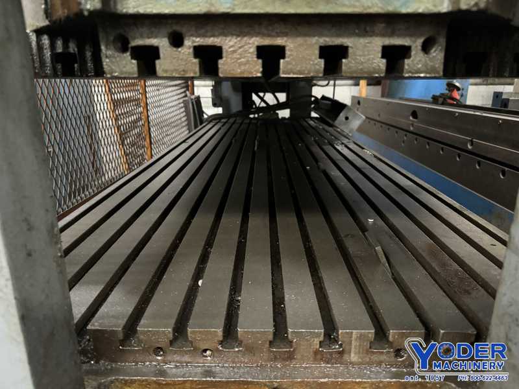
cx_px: 260
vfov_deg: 56.8
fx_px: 360
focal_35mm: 24
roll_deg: +0.4
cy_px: 194
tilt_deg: -17.5
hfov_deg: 71.6
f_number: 1.78
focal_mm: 6.76
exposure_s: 1/30
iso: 1600
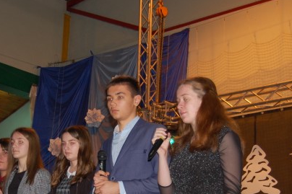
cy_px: 178
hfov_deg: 22.1
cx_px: 111
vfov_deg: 14.7
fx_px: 746
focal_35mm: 92
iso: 400
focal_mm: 31
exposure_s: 1/60
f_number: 4.5
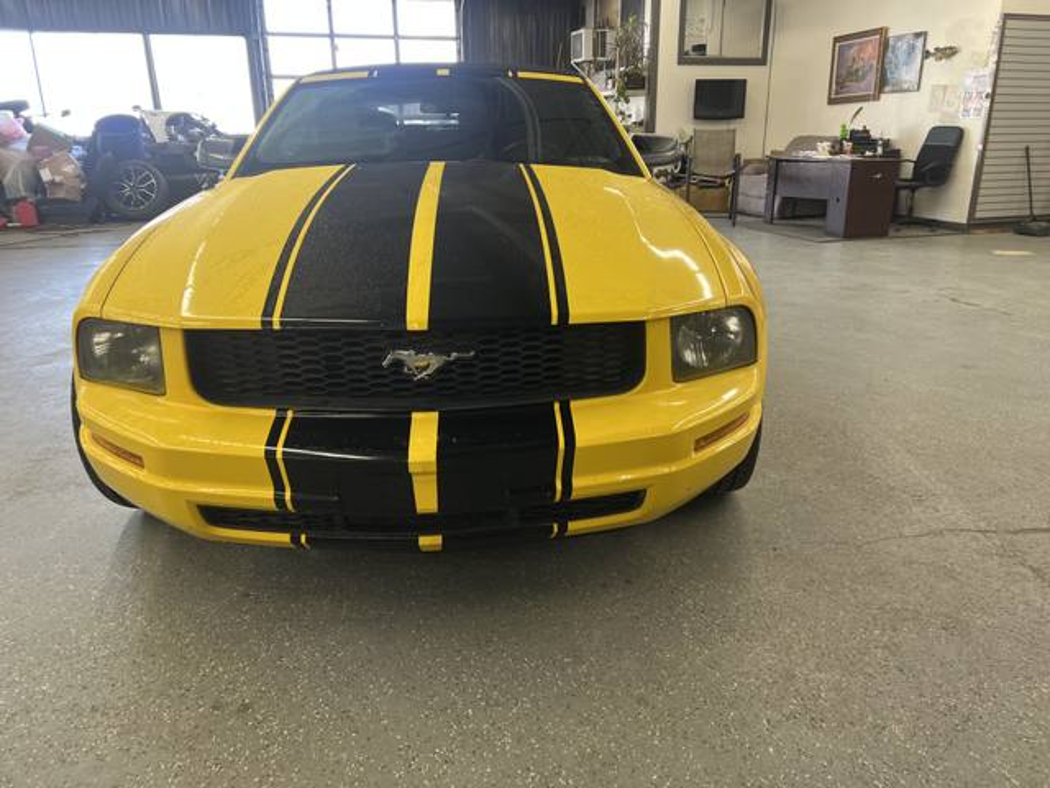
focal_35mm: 26
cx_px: 525
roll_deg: +1.7
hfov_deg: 67.3
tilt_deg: -19.0
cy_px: 394
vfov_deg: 53.1
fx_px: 789
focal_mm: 5.7
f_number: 1.5
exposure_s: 1/60
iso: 80
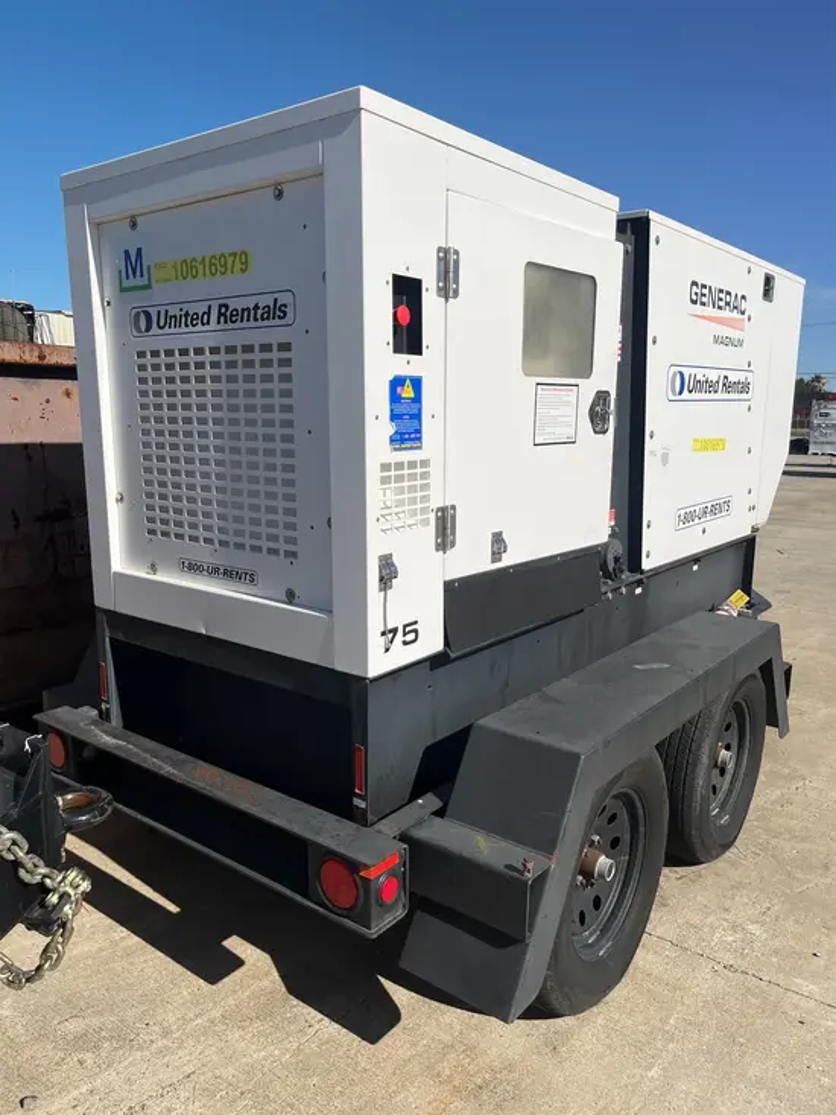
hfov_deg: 53.1
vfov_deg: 67.3
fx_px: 837
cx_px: 418
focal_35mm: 26
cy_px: 558
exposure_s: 1/7874
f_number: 1.6
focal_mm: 5.1
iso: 50
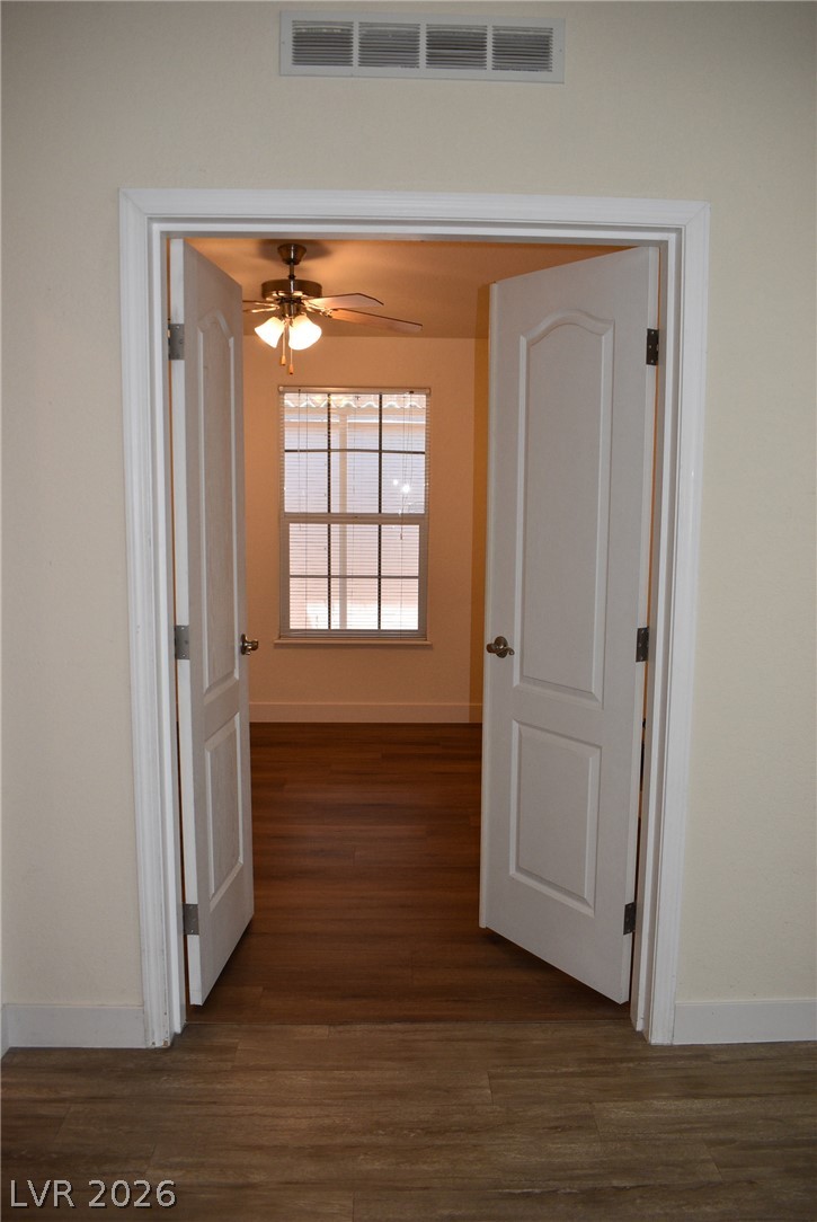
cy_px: 611
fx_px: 917
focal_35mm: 27
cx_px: 408
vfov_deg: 67.3
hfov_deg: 48.0
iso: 800
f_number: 5
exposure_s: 1/100
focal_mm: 18
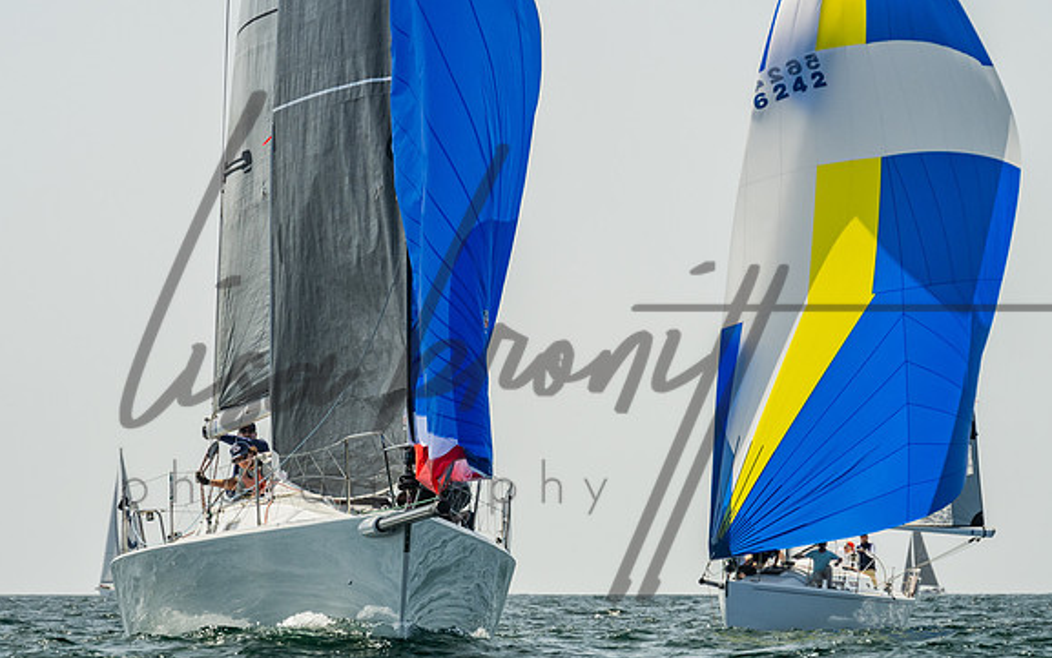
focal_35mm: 210
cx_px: 548
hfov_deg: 10.0
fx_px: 6023
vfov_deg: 6.3
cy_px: 337
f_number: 6.3
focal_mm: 135
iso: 320
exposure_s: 1/800
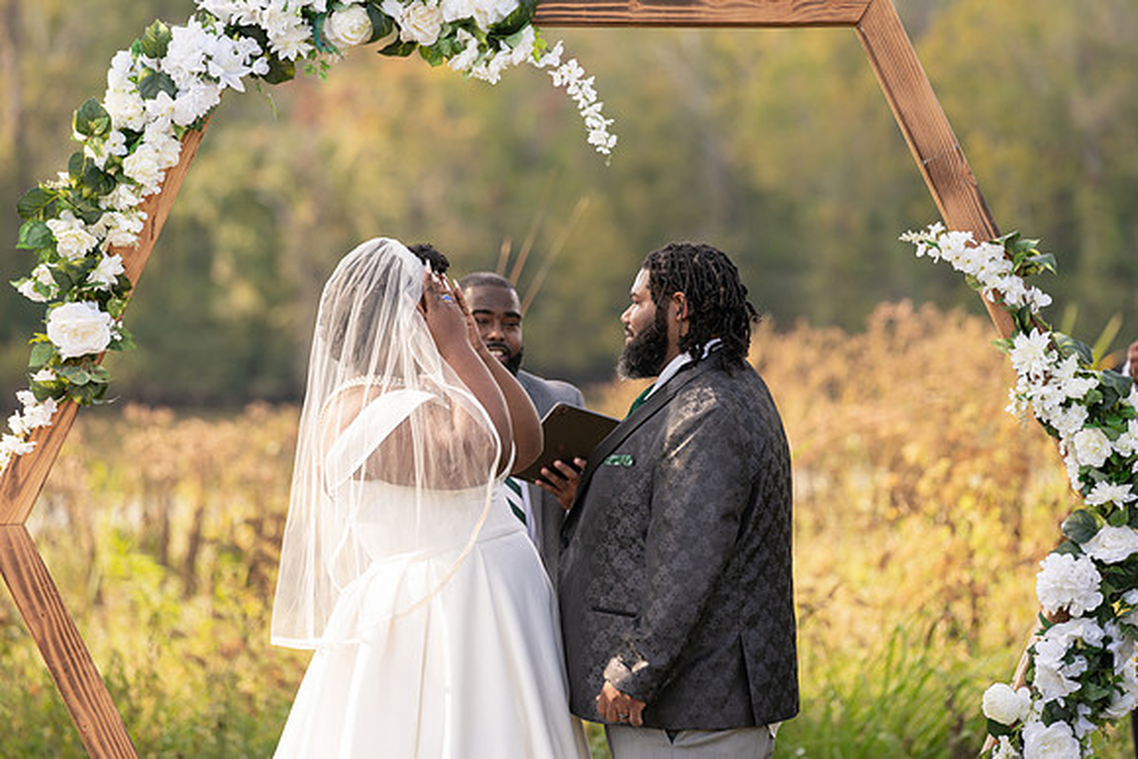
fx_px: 6127
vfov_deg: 7.1
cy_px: 379
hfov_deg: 10.6
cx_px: 574
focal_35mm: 194
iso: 100
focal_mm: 191
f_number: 4
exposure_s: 1/160
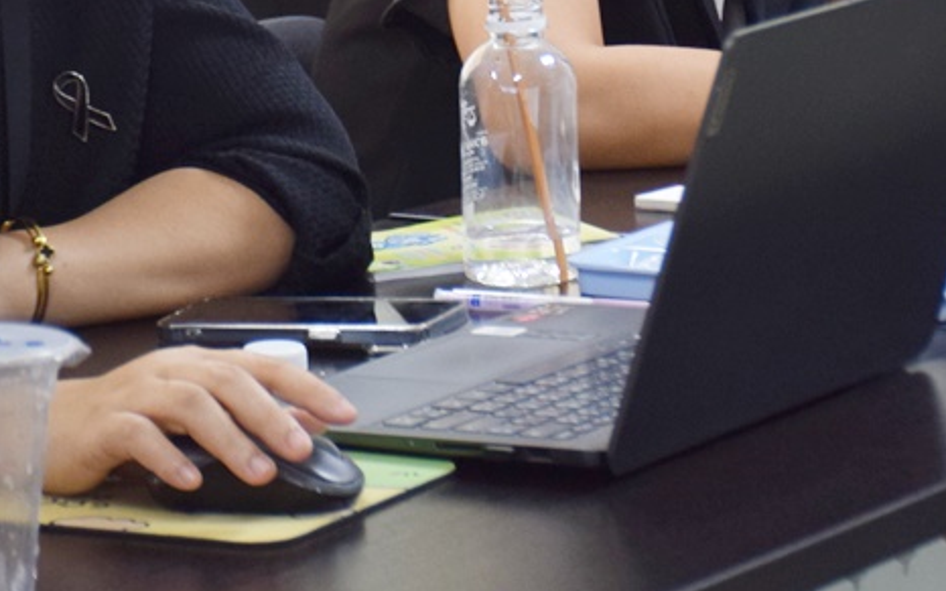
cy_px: -272
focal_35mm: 256
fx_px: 6598
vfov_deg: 5.1
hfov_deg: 8.2
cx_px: 702
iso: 500
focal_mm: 52
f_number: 4.8
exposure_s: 1/60
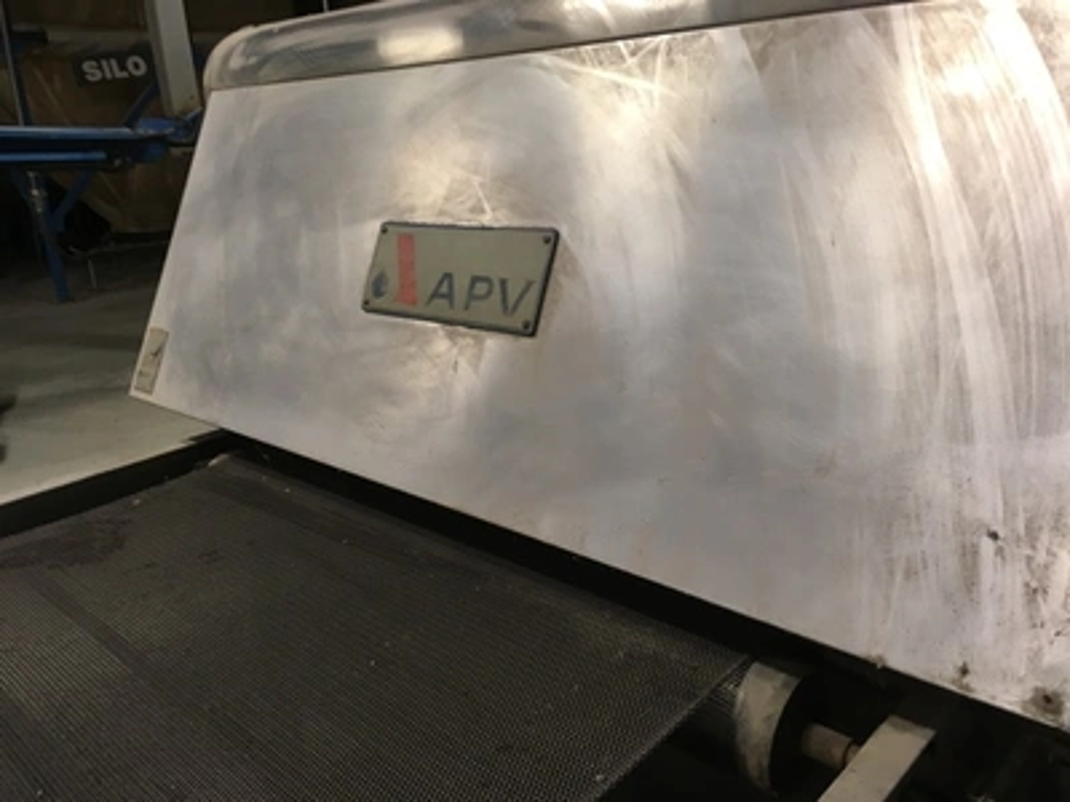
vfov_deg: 48.2
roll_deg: +3.6
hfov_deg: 61.7
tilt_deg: -18.7
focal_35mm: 29
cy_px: 401
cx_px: 535
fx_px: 896
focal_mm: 4.15
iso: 64
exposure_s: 1/30
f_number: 2.2
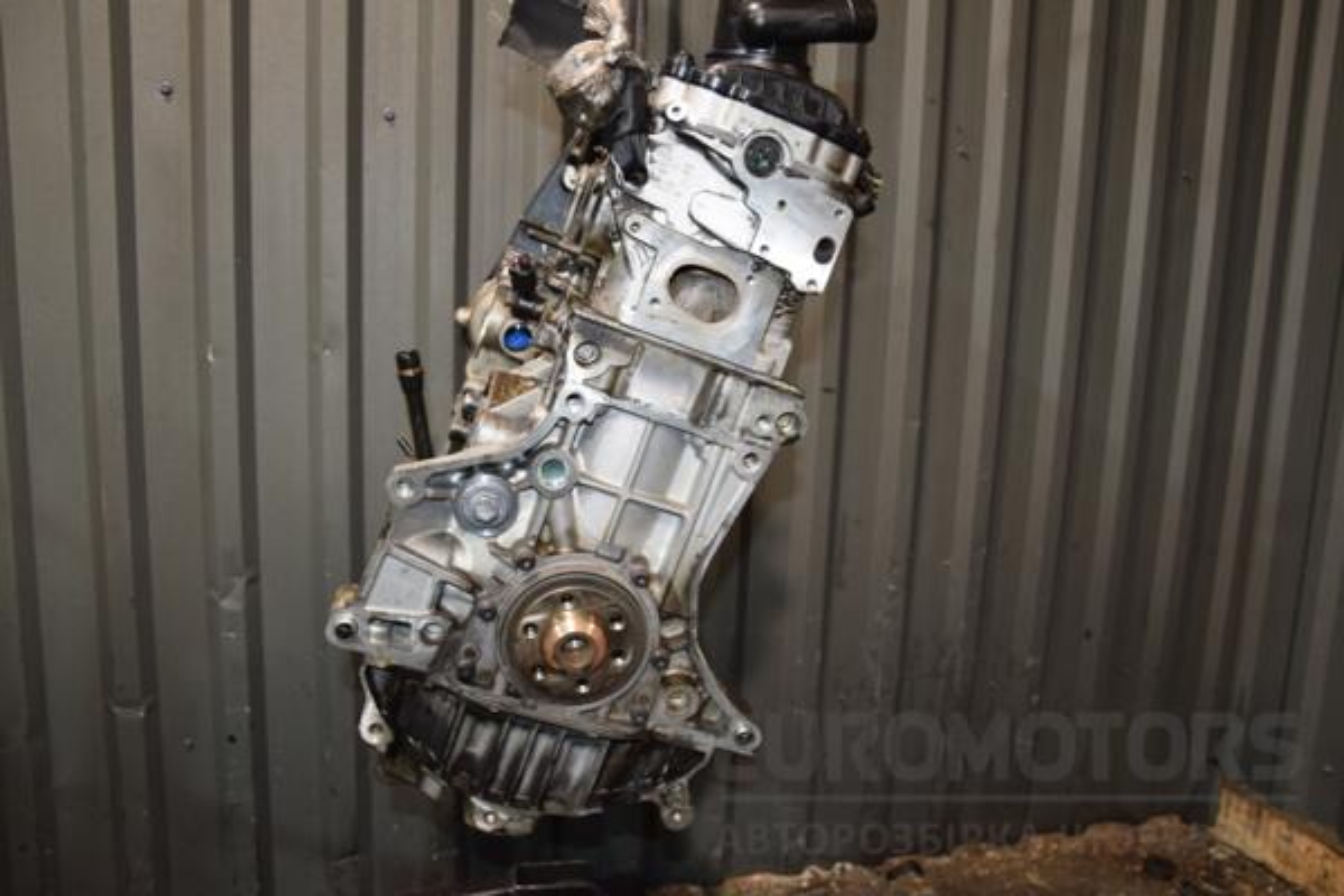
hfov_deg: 67.4
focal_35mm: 27
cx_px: 672
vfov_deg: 47.9
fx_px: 1008
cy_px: 448
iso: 800
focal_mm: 18
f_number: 5
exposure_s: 1/60
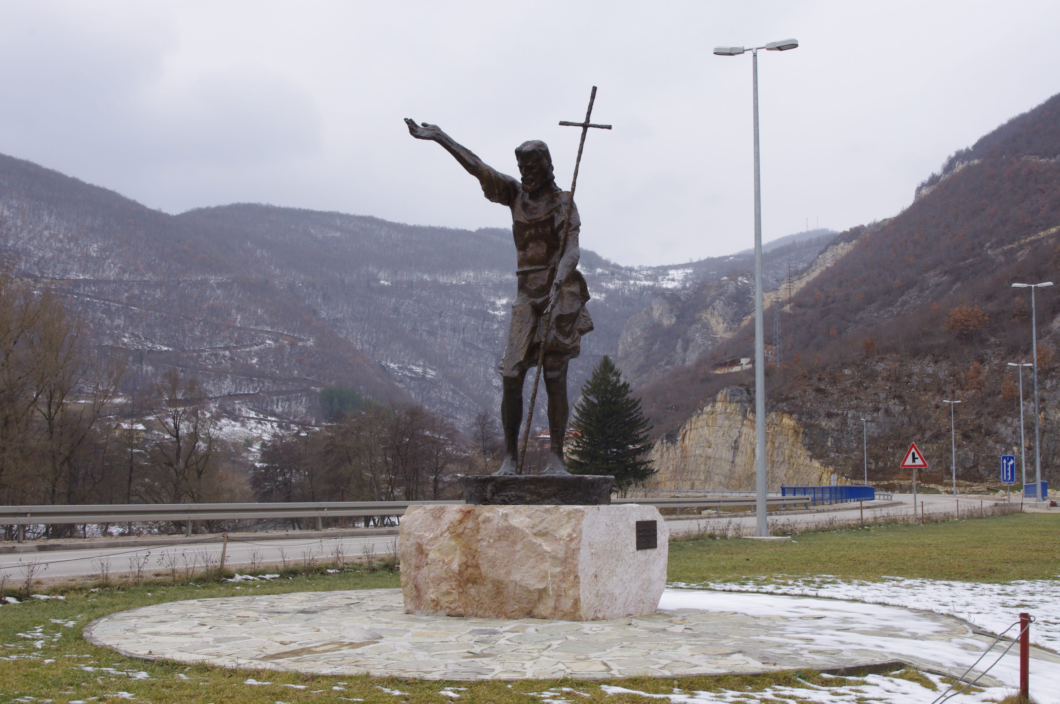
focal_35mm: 46
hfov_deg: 42.8
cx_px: 530
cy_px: 352
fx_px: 1353
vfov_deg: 29.2
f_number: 11
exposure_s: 1/160
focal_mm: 30.63
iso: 400
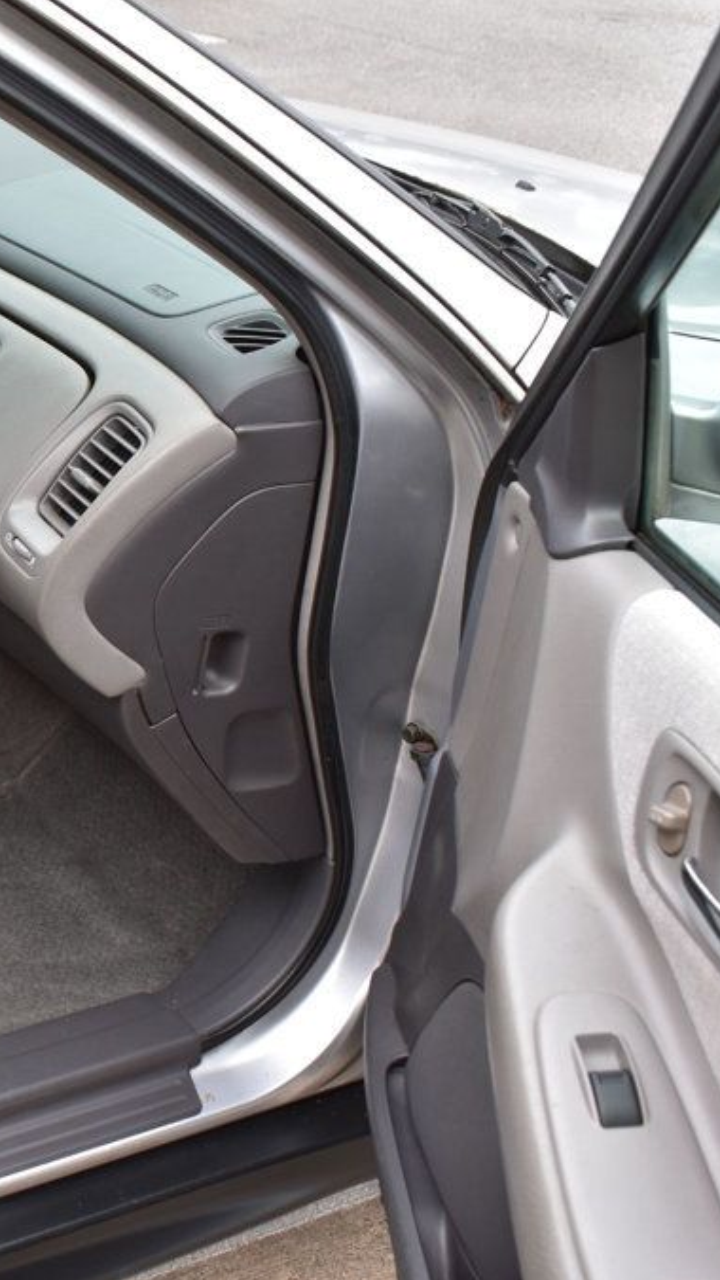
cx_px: -169
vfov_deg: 38.0
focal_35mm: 55
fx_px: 1859
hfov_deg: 20.4
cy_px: 641
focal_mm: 23
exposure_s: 1/100
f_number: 9
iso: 400
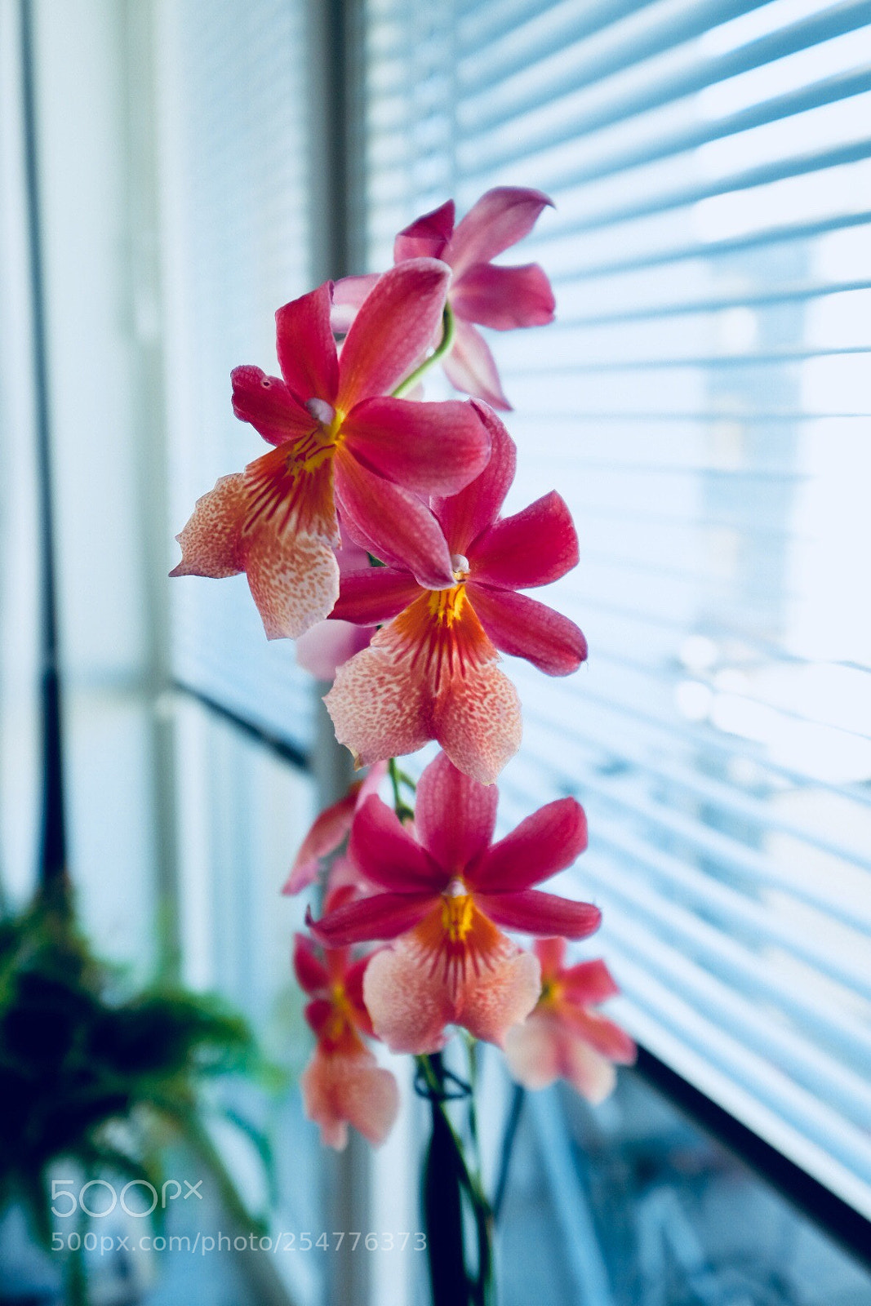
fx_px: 1306
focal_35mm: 36
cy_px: 653
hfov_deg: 36.9
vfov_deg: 53.1
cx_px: 436
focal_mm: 24
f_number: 4.5
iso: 400
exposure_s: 1/150
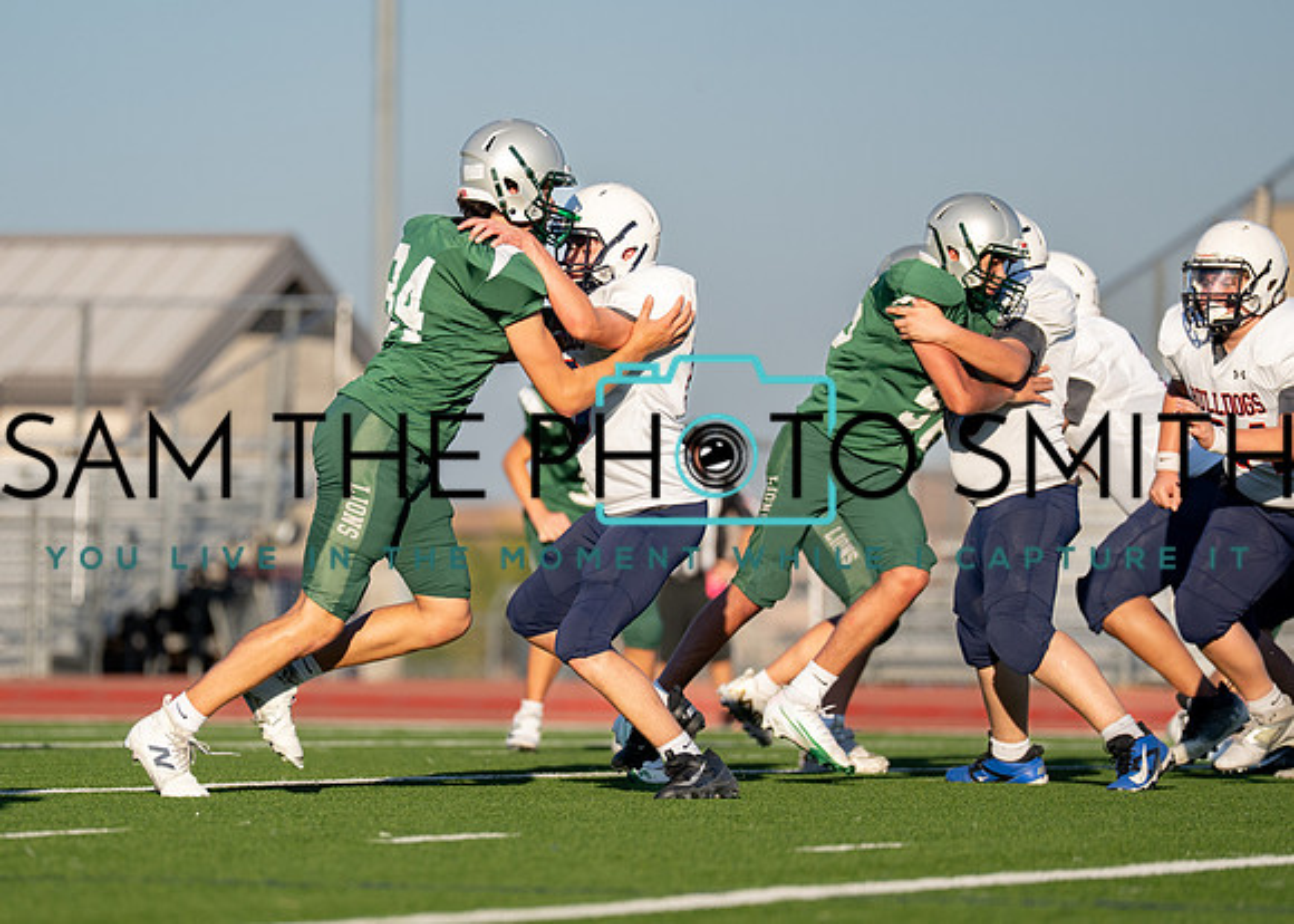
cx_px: 491
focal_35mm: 291
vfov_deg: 5.0
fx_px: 10684
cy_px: 529
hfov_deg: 6.9
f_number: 2.8
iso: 200
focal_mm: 200
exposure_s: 1/4000
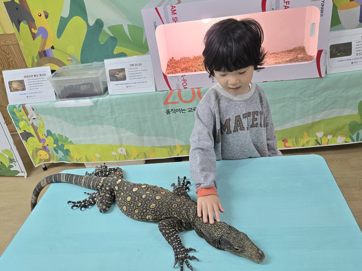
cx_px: 184
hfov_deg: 63.4
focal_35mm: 28
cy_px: 118
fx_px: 293
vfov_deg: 49.6
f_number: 1.8
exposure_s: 1/120
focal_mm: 5.4
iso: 125
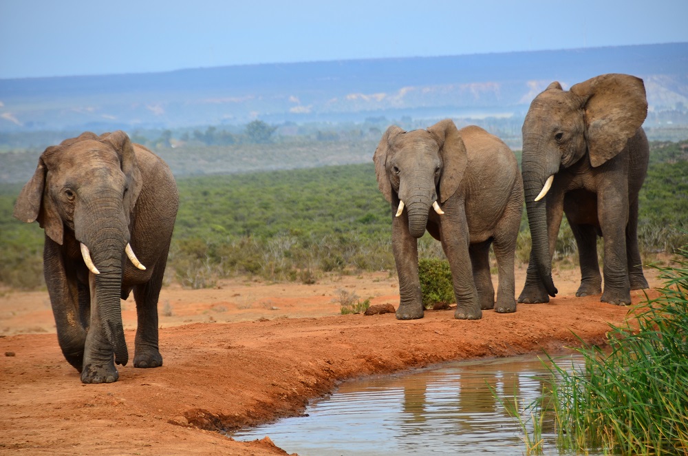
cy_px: 228
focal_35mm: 300
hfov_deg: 6.9
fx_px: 5721
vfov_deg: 4.6
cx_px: 344
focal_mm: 200
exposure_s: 1/320
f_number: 5.6
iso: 100
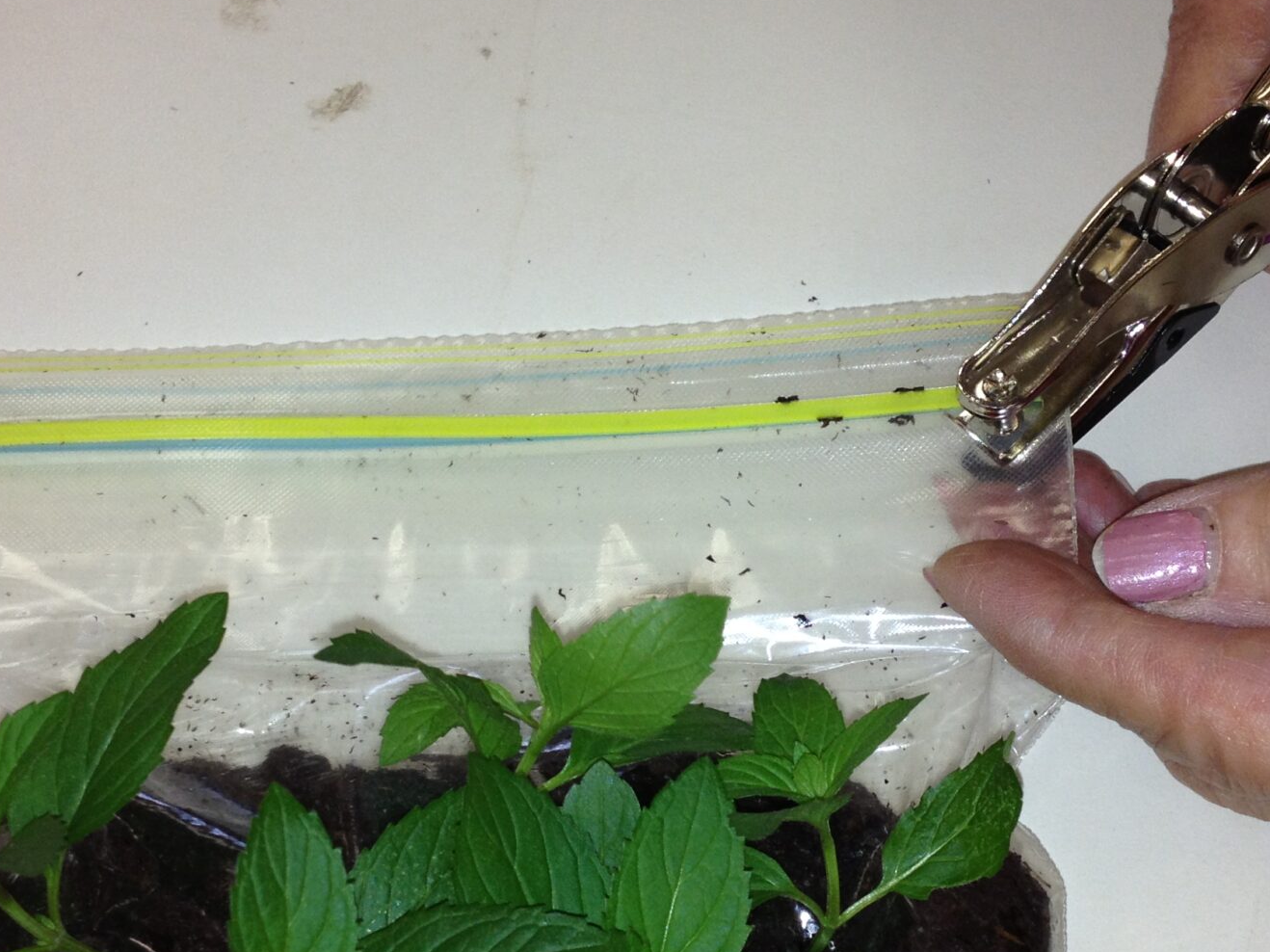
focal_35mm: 68
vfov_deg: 21.5
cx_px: 685
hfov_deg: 28.6
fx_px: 2494
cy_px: 664
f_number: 2.4
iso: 50
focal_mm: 4.28
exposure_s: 1/68
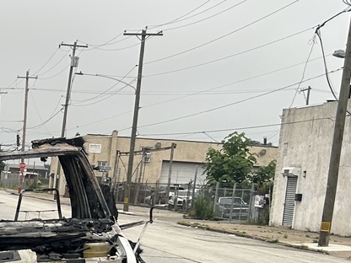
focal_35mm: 100
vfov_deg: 14.4
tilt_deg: -10.0
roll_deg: -2.7
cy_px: 292
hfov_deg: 18.0
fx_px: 1014
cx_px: -139
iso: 40
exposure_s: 1/121
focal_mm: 5.7
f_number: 1.5
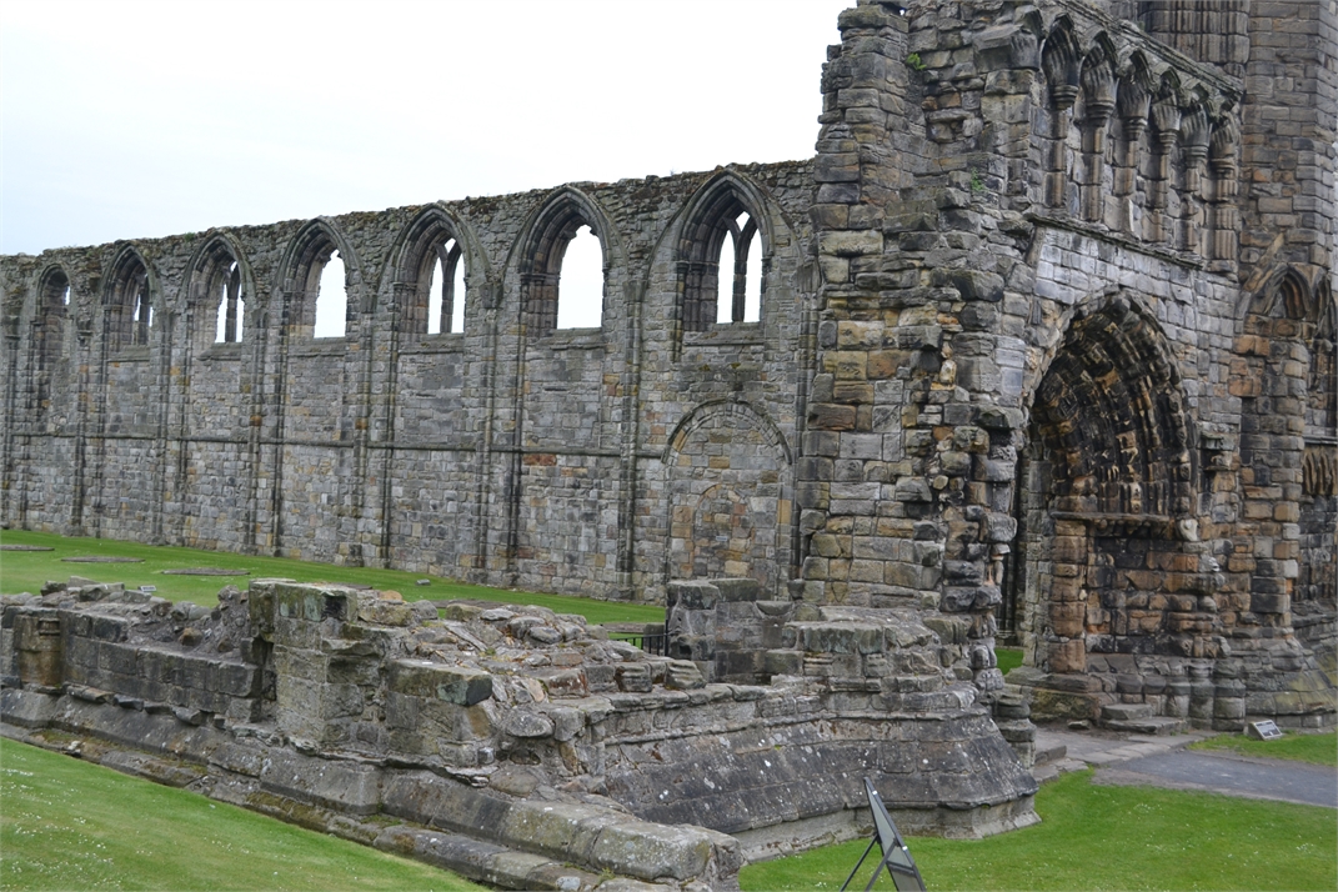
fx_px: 1617
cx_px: 669
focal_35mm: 44
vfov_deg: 30.8
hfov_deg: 45.0
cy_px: 446
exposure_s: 1/125
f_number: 5.6
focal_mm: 29
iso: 220
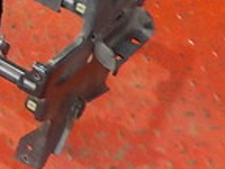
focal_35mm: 133
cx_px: -241
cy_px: -149
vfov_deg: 10.4
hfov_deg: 12.8
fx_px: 864
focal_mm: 4.1
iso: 360
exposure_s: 1/30
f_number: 3.3
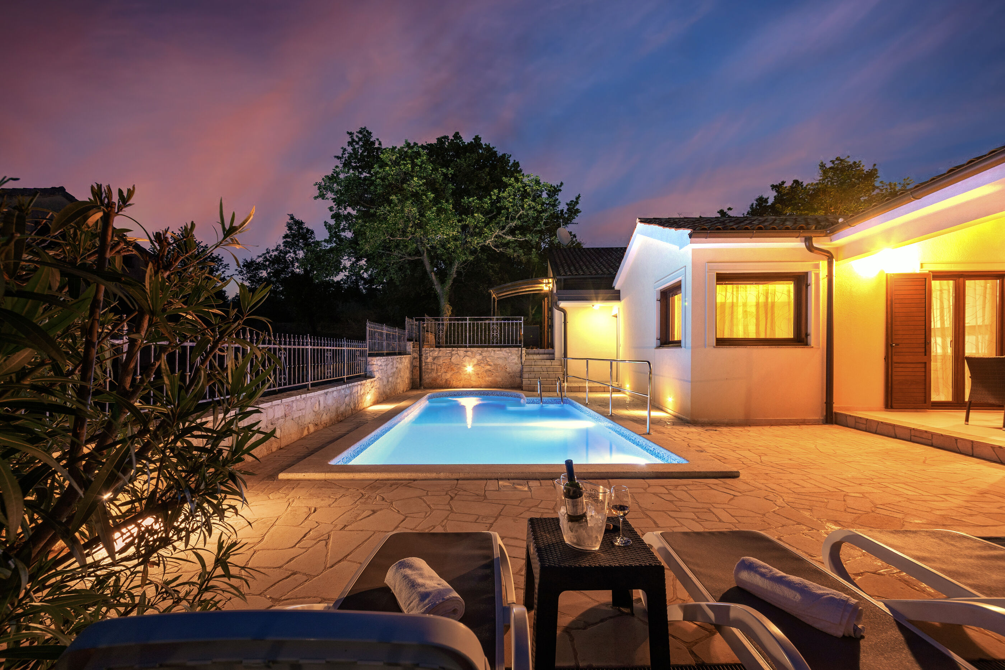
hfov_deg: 100.4
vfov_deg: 77.3
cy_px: 335
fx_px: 419
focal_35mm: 15
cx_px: 502
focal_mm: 15
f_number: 8
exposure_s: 3.2
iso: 320
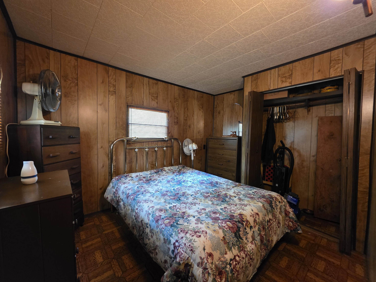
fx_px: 141
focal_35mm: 13
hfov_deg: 106.2
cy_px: 141
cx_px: 188
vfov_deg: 89.9
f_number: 1.9
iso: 800
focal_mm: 2.2
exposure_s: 1/60
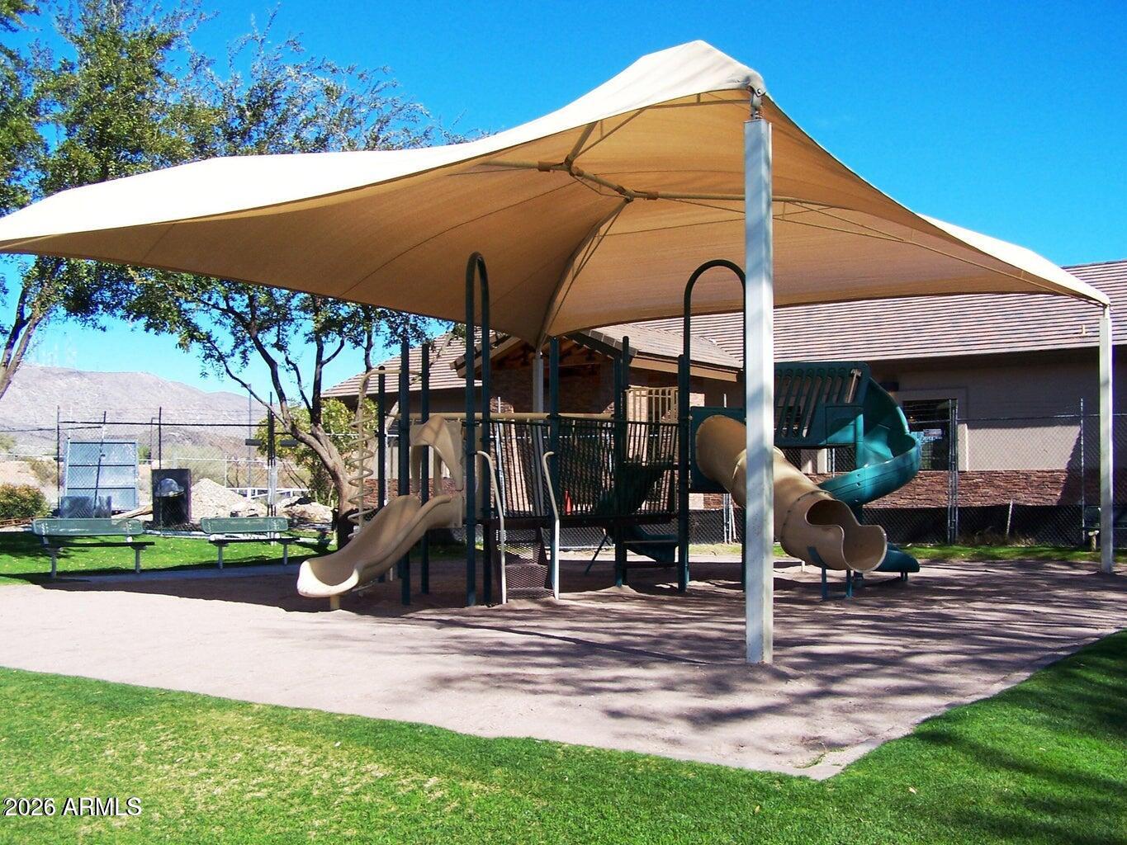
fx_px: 1237
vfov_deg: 37.7
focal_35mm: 38
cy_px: 422
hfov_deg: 49.0
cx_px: 564
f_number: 4
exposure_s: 1/500
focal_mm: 6.3
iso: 80
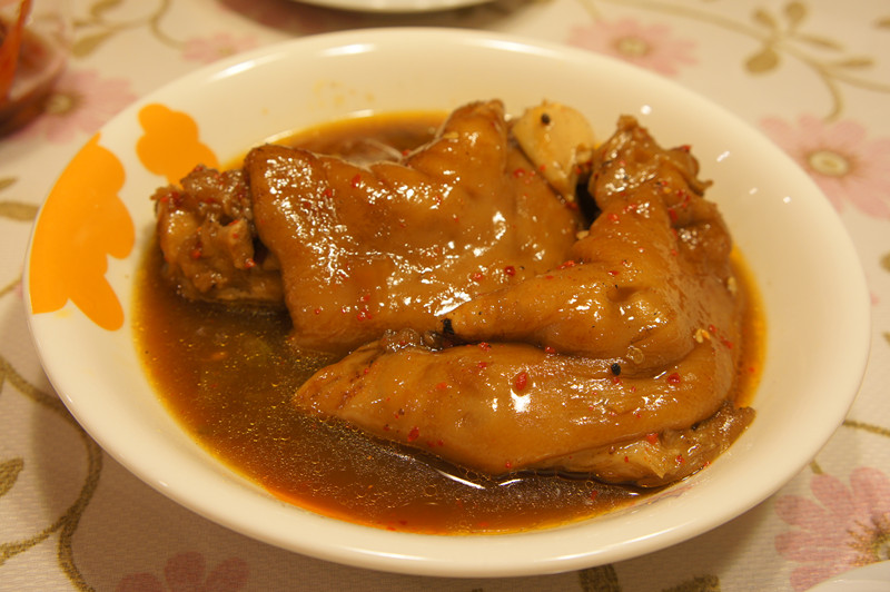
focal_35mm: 40
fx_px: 1000
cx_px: 445
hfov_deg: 48.0
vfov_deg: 33.0
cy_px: 296
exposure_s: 1/20
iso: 400
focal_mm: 27
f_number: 5
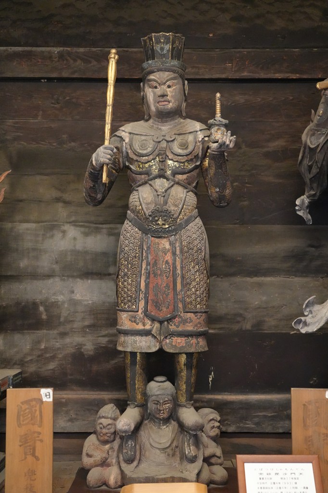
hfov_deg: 31.9
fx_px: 574
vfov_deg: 46.4
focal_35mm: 42
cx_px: 164
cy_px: 246
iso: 12800
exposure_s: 1/100
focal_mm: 42
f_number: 4
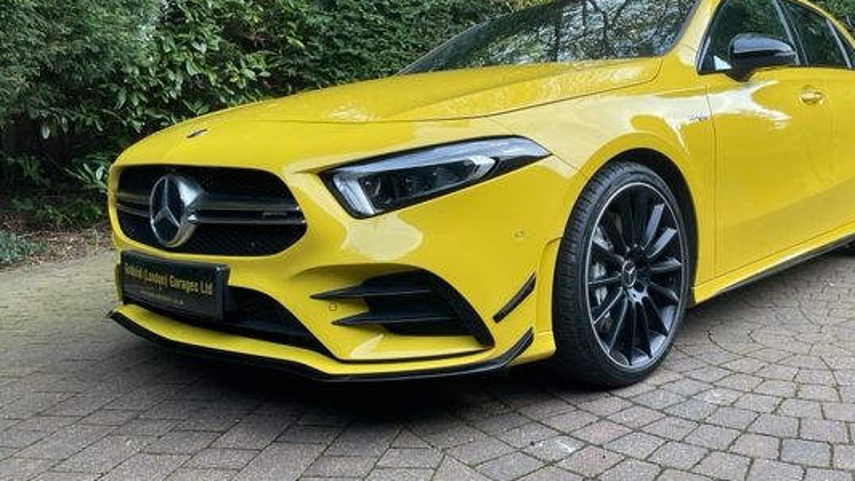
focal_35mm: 34
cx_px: 510
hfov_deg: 57.6
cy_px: 213
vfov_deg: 34.6
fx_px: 771
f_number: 1.6
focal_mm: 4.2
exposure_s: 1/121
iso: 40
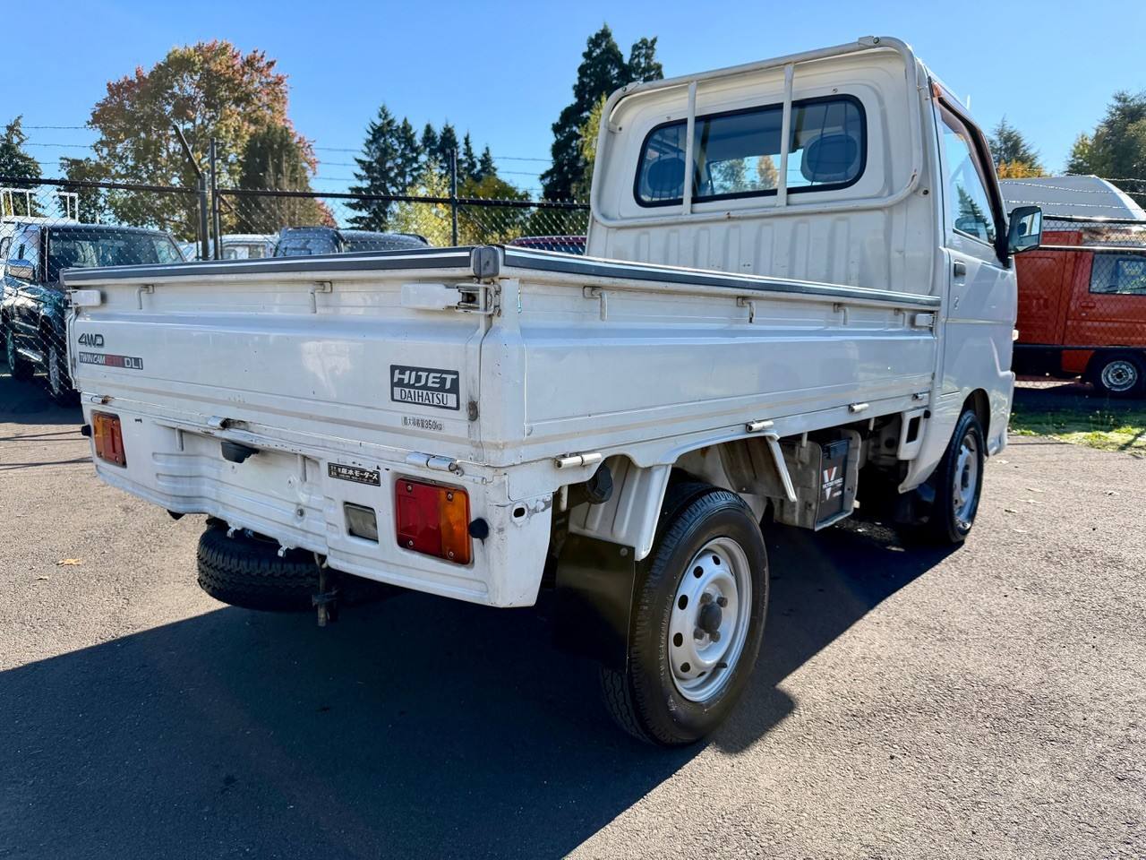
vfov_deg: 56.8
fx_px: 795
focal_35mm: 24
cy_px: 430
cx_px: 573
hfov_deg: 71.6
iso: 100
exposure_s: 1/2907
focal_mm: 6.76
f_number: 1.78
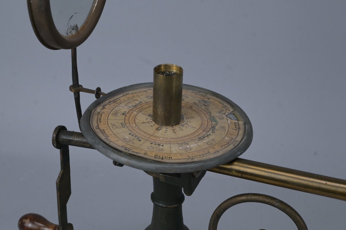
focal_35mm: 62
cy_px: 115
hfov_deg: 32.6
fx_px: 591
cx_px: 173
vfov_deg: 22.1
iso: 400
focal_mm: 41
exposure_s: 1/80
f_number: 8
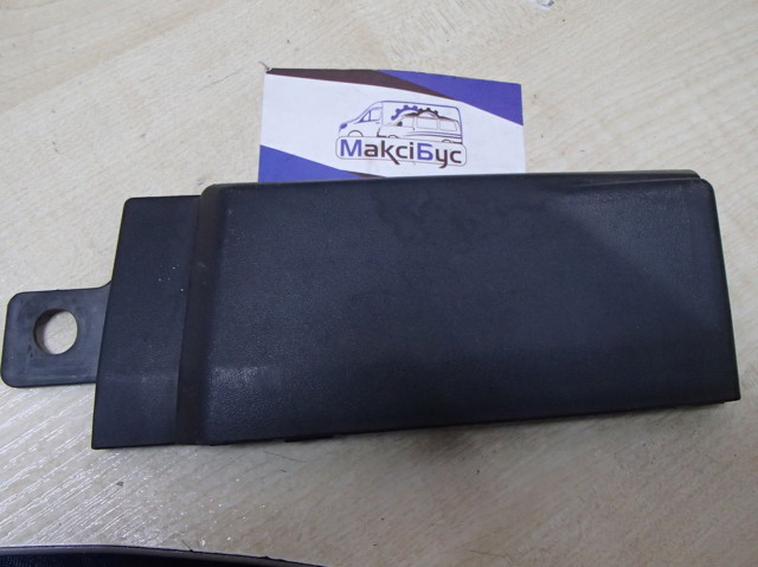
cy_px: 284
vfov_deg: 38.6
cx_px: 379
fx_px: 810
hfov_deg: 50.2
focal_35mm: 37
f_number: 4.7
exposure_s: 1/40
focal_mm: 6.64
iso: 800
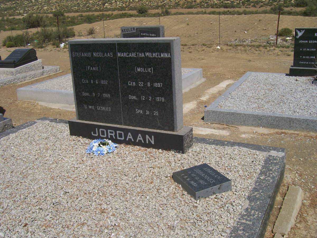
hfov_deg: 51.4
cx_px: 158
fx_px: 330
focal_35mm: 36
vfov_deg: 39.7
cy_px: 119
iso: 80
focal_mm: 6
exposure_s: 1/1200
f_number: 4.8
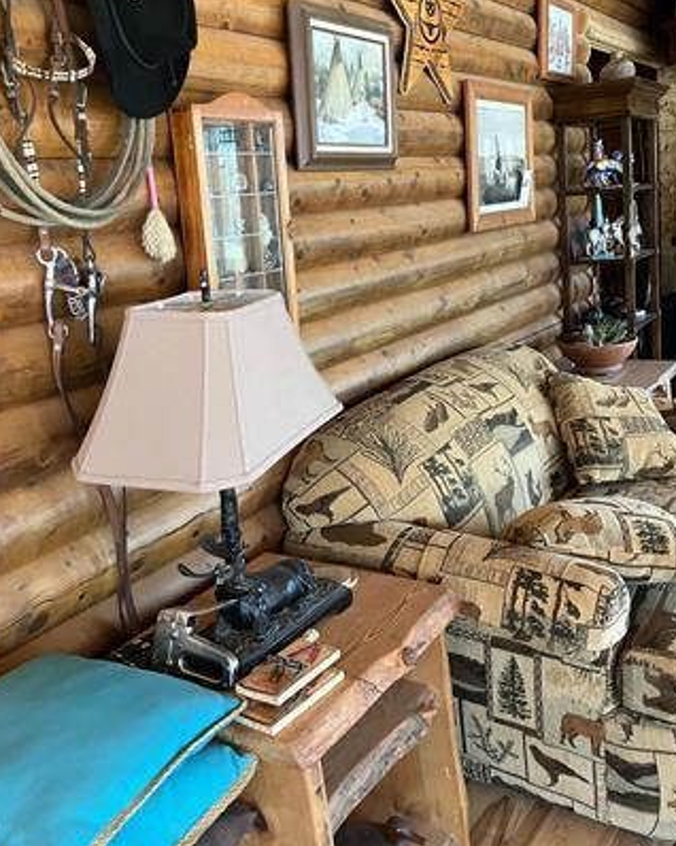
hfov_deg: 44.5
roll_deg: +3.9
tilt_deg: -9.1
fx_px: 826
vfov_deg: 54.0
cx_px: 357
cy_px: 355
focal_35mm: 33
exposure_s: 1/60
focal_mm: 3.99
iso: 320
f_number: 1.8
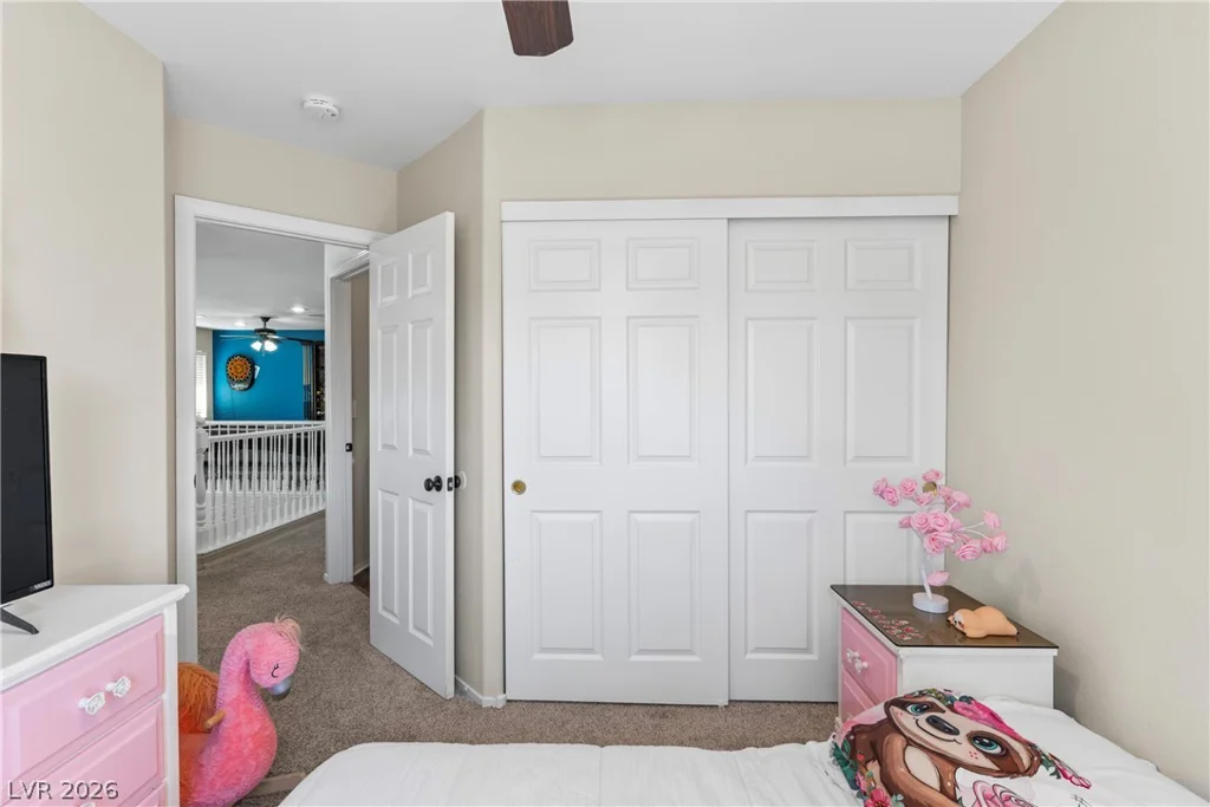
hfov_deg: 93.3
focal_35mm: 17
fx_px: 571
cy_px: 404
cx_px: 605
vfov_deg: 70.5
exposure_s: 1/4
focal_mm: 17
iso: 400
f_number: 8
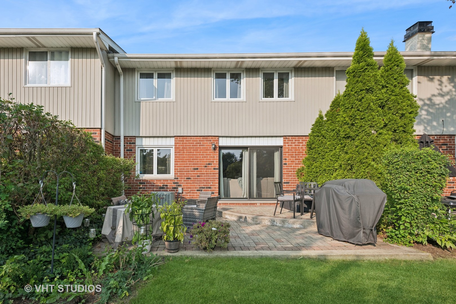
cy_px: 152
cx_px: 228
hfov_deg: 93.3
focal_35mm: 17
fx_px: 215
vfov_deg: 70.5
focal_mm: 17
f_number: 8
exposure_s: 1/640
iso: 400
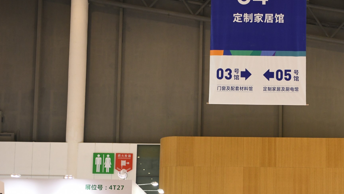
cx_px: 258
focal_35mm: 97
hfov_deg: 21.8
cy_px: 200
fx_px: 885
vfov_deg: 12.3
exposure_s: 1/100
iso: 1000
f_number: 2.8
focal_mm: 42
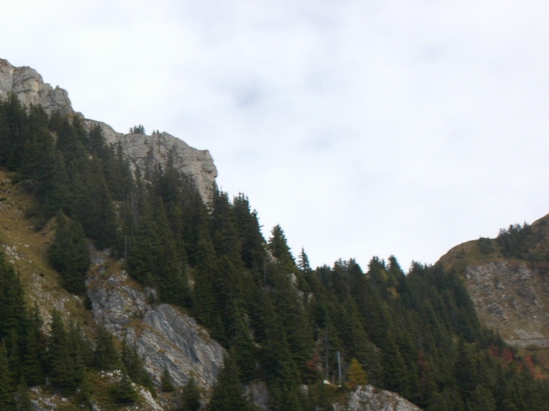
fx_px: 1668
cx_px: -45
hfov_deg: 18.1
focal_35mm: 105
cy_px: 340
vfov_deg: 14.0
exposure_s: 1/250
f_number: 8
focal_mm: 29
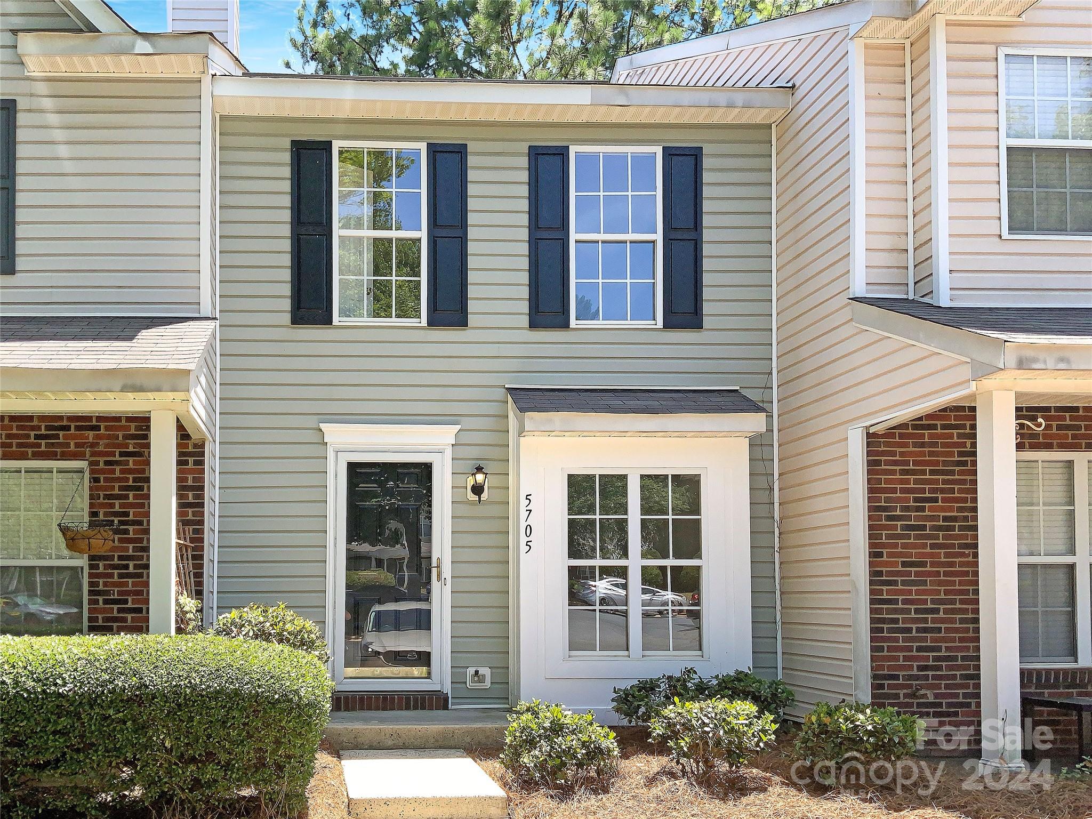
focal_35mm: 29
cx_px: 546
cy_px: 410
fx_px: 915
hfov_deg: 61.7
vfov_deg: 48.2
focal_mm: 3
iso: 16
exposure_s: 1/491
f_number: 1.8
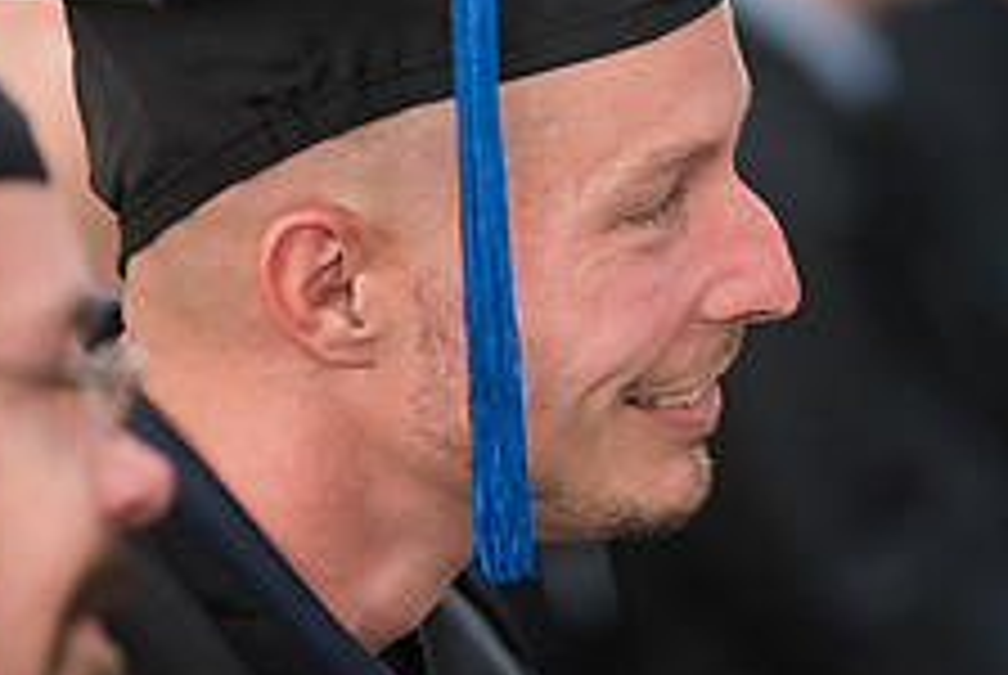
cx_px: 662
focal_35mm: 323
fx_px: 9056
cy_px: 488
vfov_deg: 4.3
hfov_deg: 6.4
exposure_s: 1/200
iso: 2500
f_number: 2.8
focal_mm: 125
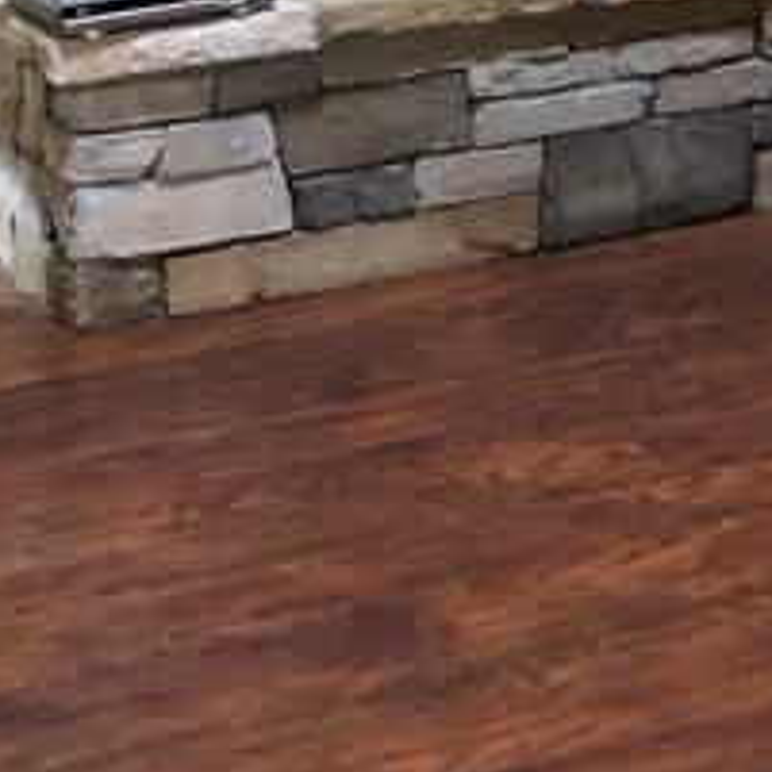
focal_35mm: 126
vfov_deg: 13.1
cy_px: -357
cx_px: 691
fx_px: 3179
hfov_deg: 13.7
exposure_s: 1/9
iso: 100
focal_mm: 3.99
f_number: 1.8
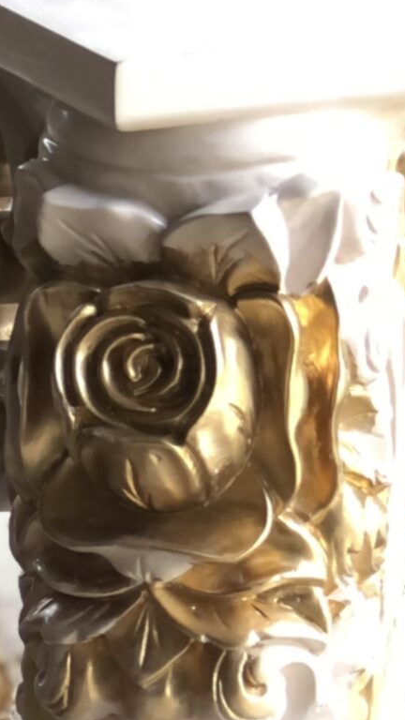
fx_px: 3952
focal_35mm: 207
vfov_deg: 10.3
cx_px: -16
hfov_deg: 5.8
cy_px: 759
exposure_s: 1/30
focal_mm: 6.6
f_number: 2.8
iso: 32
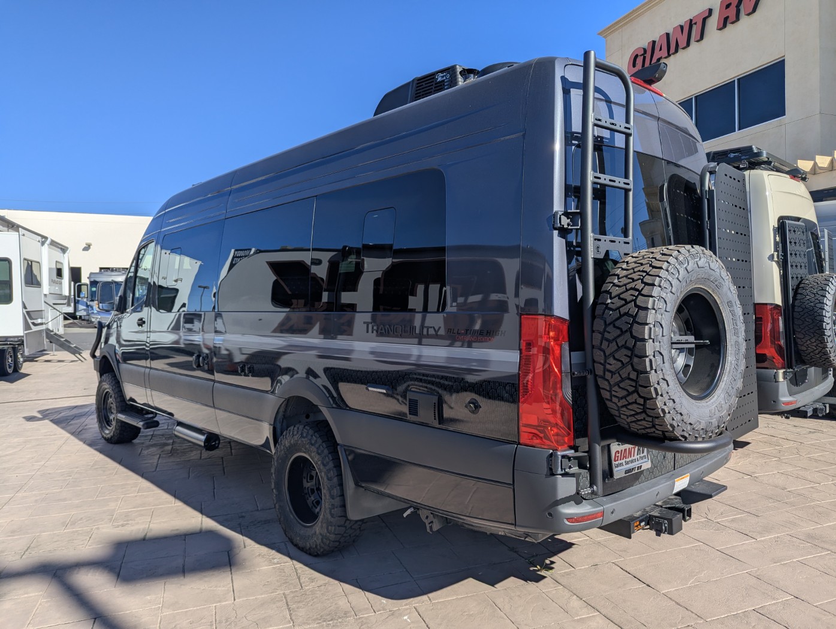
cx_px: 418
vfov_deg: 56.9
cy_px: 314
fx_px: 580
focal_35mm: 24
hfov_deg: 71.5
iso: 42
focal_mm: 6.81
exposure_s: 1/2463
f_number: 1.85
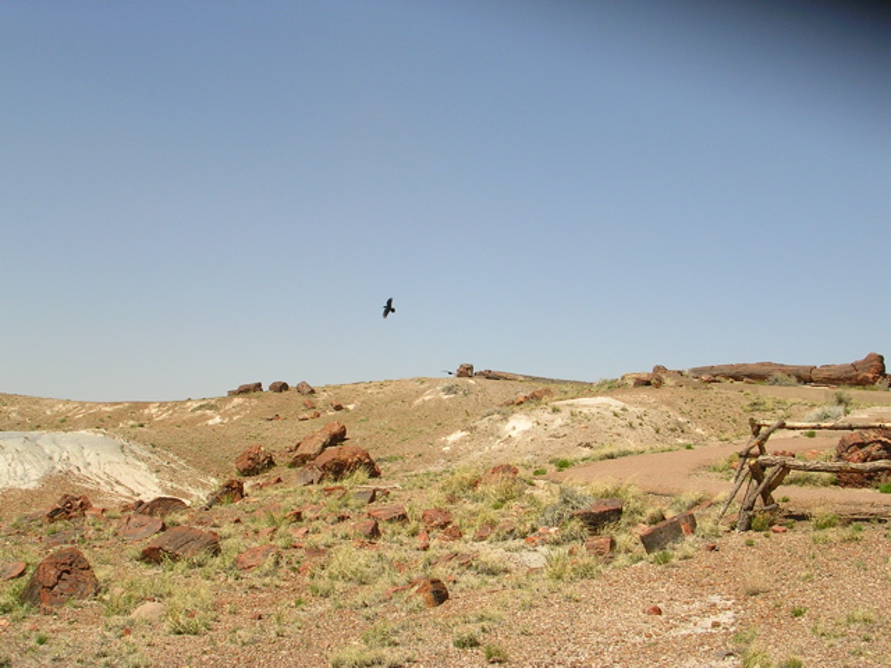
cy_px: 334
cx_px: 446
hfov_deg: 36.2
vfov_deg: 27.5
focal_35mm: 53
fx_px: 1364
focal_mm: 8
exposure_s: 1/270
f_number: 6.4
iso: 50
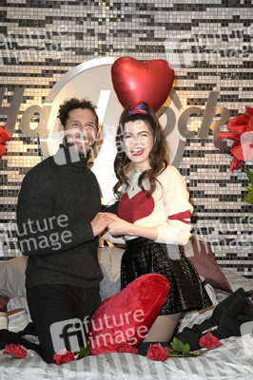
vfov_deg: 39.6
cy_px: 190
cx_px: 126
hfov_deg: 26.9
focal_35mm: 50
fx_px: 528
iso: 3200
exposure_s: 1/160
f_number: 5.6
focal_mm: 50
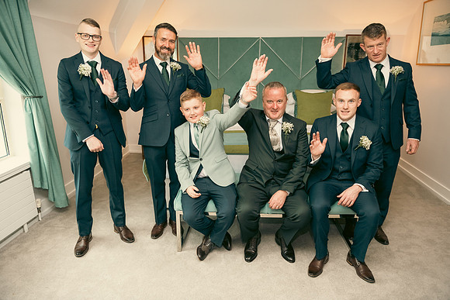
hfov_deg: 69.4
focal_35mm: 26
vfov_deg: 49.6
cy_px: 150
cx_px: 225
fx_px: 325
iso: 800
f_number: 3.5
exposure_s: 1/160
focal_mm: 26
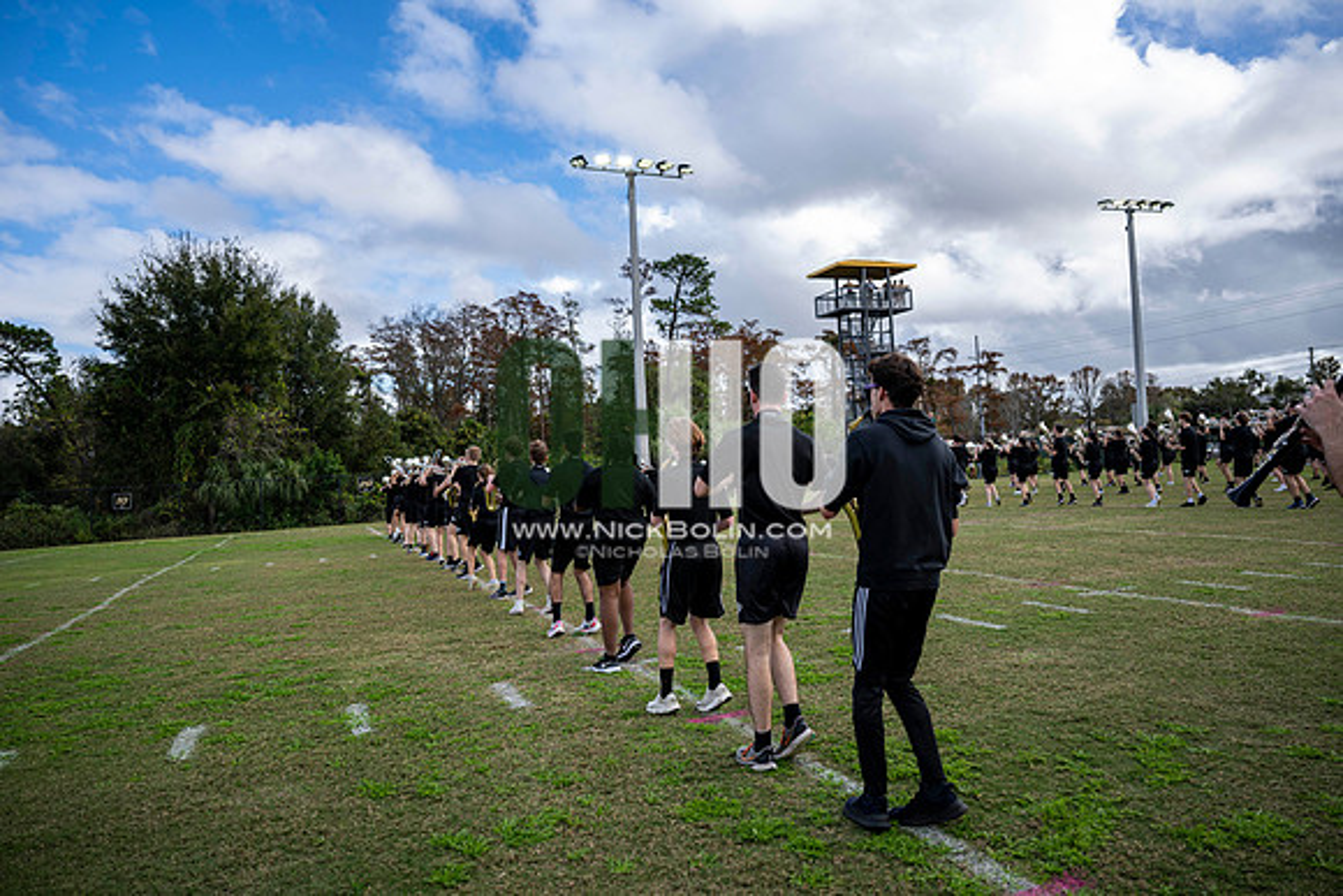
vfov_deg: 53.2
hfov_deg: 73.7
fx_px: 896
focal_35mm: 24
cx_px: 672
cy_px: 448
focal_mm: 24
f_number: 2.8
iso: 125
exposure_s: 1/1250
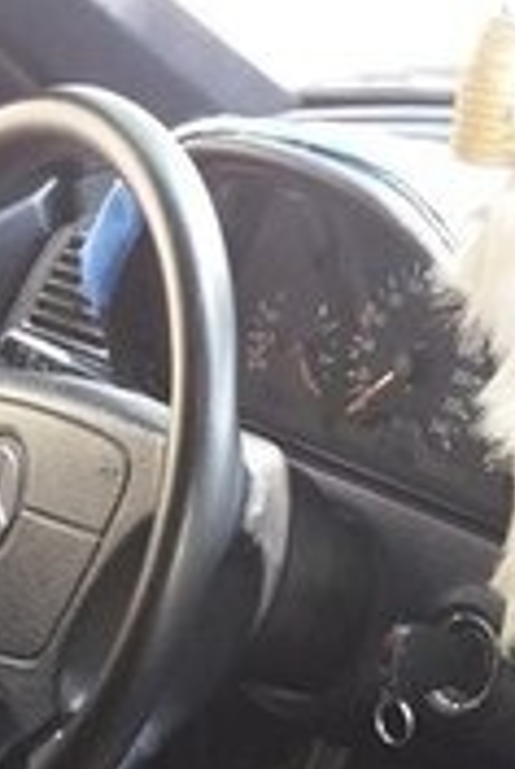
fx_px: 2330
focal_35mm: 109
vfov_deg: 17.6
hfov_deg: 12.6
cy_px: 990
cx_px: 214
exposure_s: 1/30
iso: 125
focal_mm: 3.7
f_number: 1.9
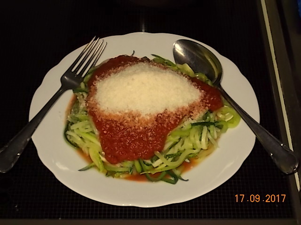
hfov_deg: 29.4
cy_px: 112
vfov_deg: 22.3
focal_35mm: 66
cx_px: 150
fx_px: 574
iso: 200
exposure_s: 1/60
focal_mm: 11.8
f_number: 5.3
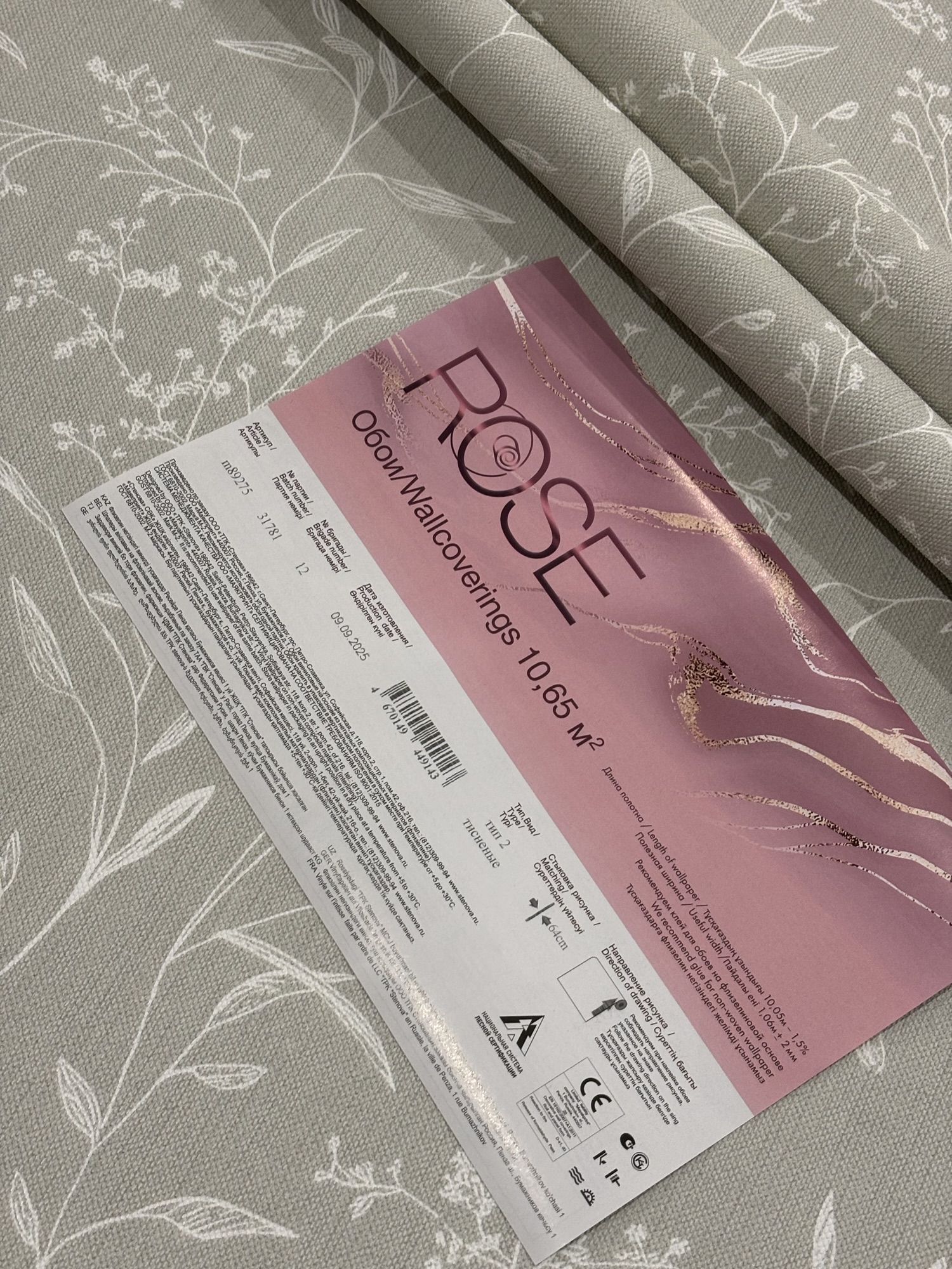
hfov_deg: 28.0
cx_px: 476
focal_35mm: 52
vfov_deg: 36.8
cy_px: 634
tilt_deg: -66.0
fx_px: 1907
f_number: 1.6
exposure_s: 1/50
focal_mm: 5.96
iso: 125
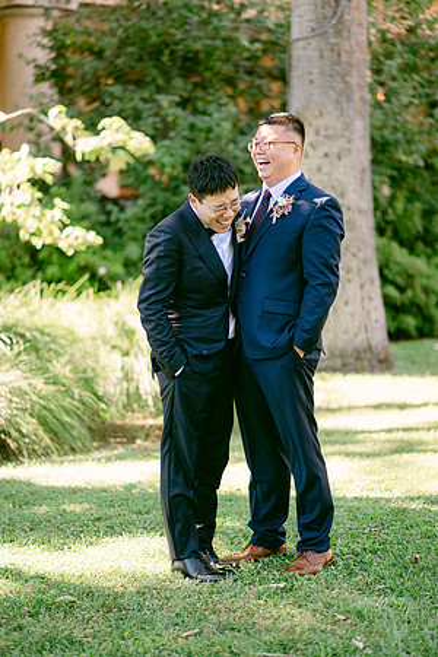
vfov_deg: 23.9
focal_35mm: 85
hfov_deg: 16.1
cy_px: 328
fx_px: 1551
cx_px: 219
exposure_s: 1/320
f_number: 1.8
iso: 80
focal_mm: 85
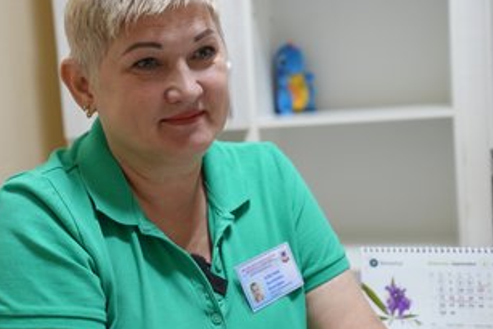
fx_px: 822
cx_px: 202
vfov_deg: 22.6
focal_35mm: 60
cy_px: 150
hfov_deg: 33.3
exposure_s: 1/160
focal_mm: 46
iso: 4000
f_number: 4
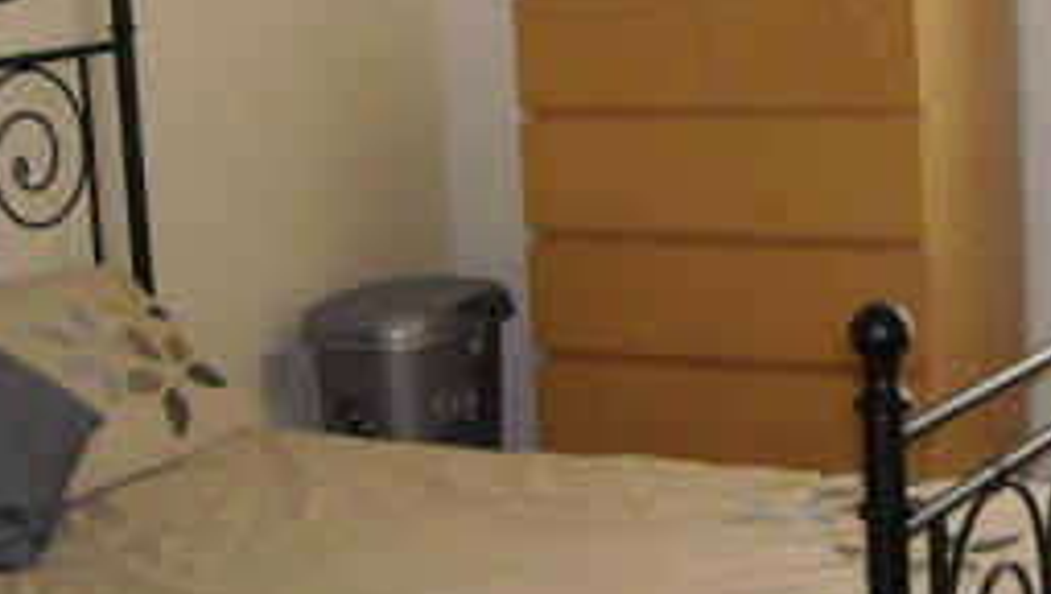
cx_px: 637
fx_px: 2427
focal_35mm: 87
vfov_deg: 13.9
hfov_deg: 24.4
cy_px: 233
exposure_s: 1/60
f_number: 2.8
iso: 400
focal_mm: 5.7
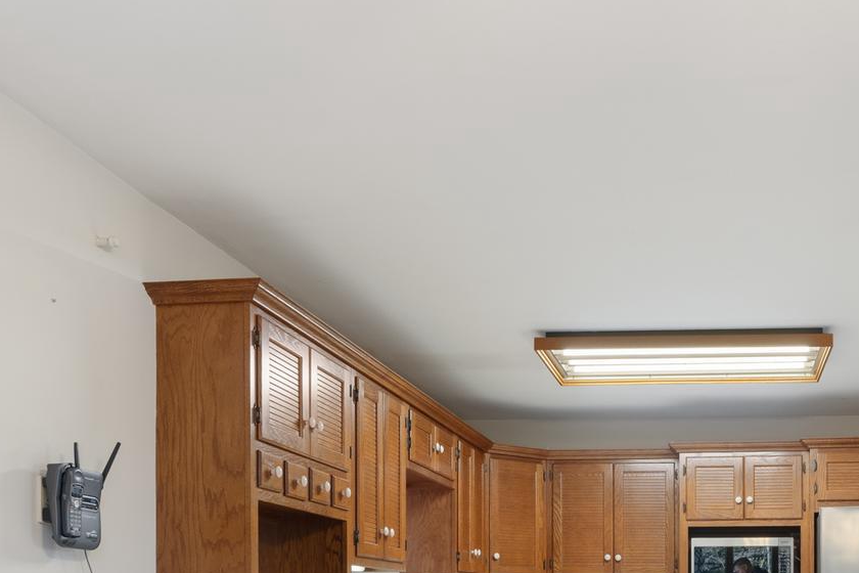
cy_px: 630
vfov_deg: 30.6
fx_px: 931
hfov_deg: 47.4
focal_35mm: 39
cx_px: 662
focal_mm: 16
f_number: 8
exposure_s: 1/5
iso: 400
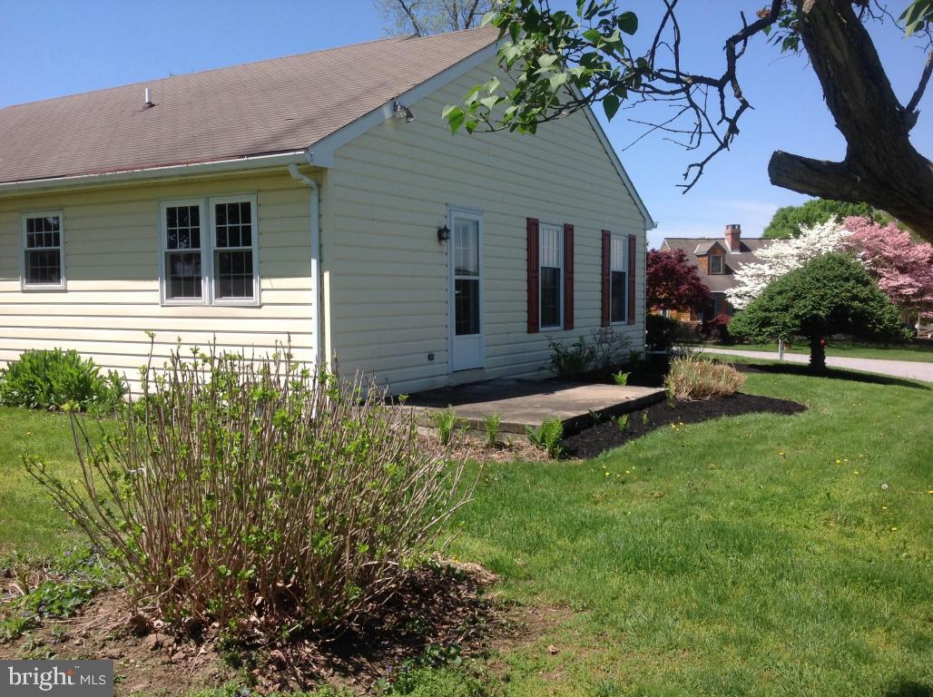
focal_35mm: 35
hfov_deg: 52.7
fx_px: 942
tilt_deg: -3.2
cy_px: 348
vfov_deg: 40.6
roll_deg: -0.2
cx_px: 466
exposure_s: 1/1439
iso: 50
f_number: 2.4
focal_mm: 4.28
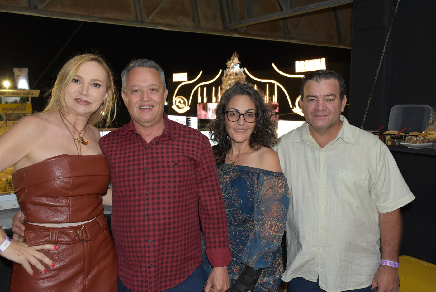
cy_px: 146
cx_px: 218
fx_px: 436
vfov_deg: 36.9
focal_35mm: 36
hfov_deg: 53.1
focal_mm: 24
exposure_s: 1/60
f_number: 5.6
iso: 1600
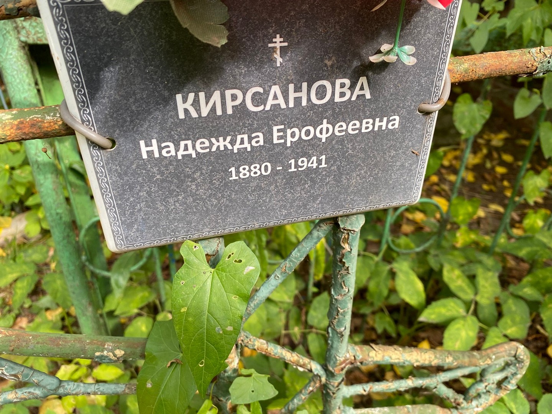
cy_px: 207
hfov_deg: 67.3
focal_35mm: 26
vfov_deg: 53.1
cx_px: 276
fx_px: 415
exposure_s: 1/122
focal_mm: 4.25
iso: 40
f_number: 1.8
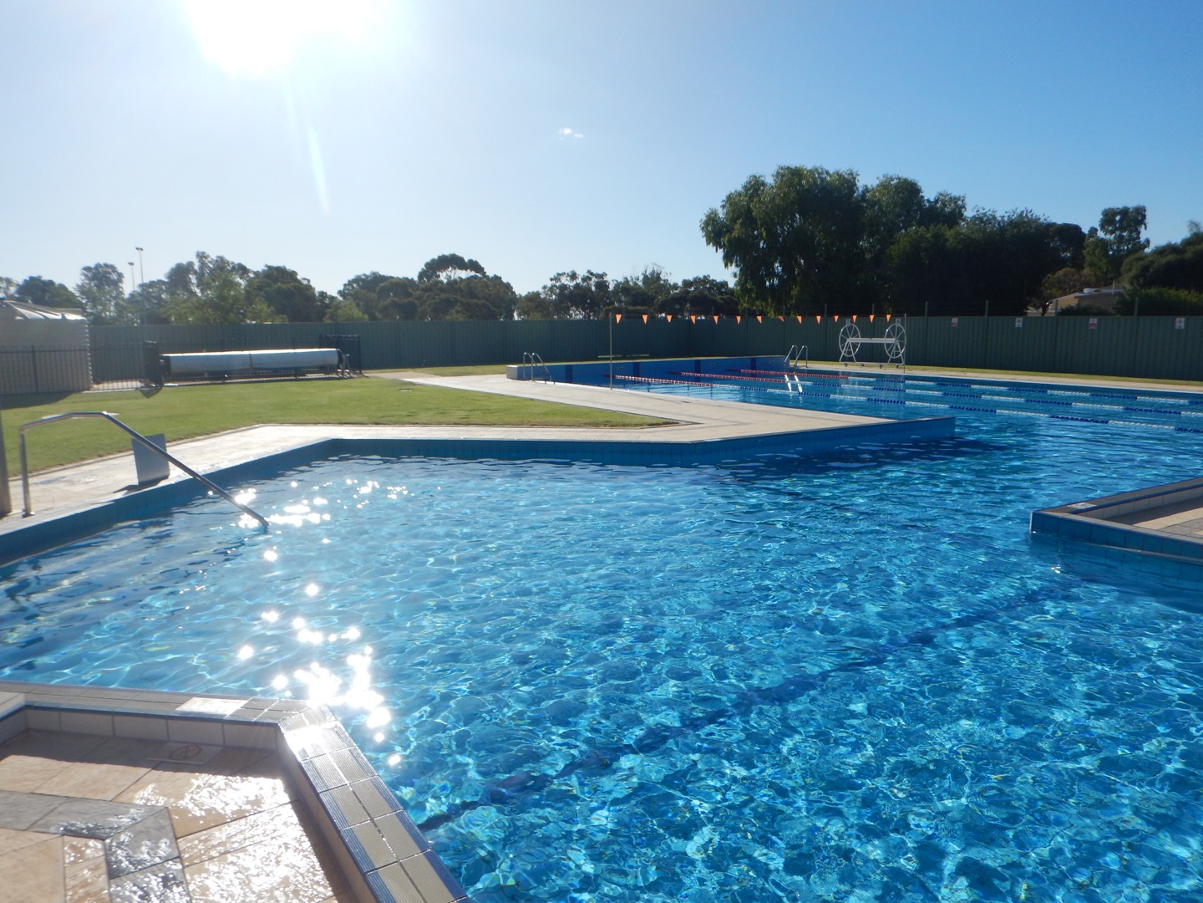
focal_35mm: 24
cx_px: 602
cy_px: 452
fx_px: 834
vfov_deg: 56.8
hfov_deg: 71.6
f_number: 8.2
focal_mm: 4.3
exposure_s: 1/400
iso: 125
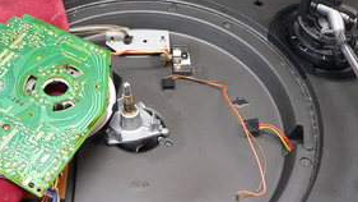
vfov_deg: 22.6
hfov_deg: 38.9
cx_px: 134
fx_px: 503
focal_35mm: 53
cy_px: 74
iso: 200
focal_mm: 6
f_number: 2.8
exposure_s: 1/13
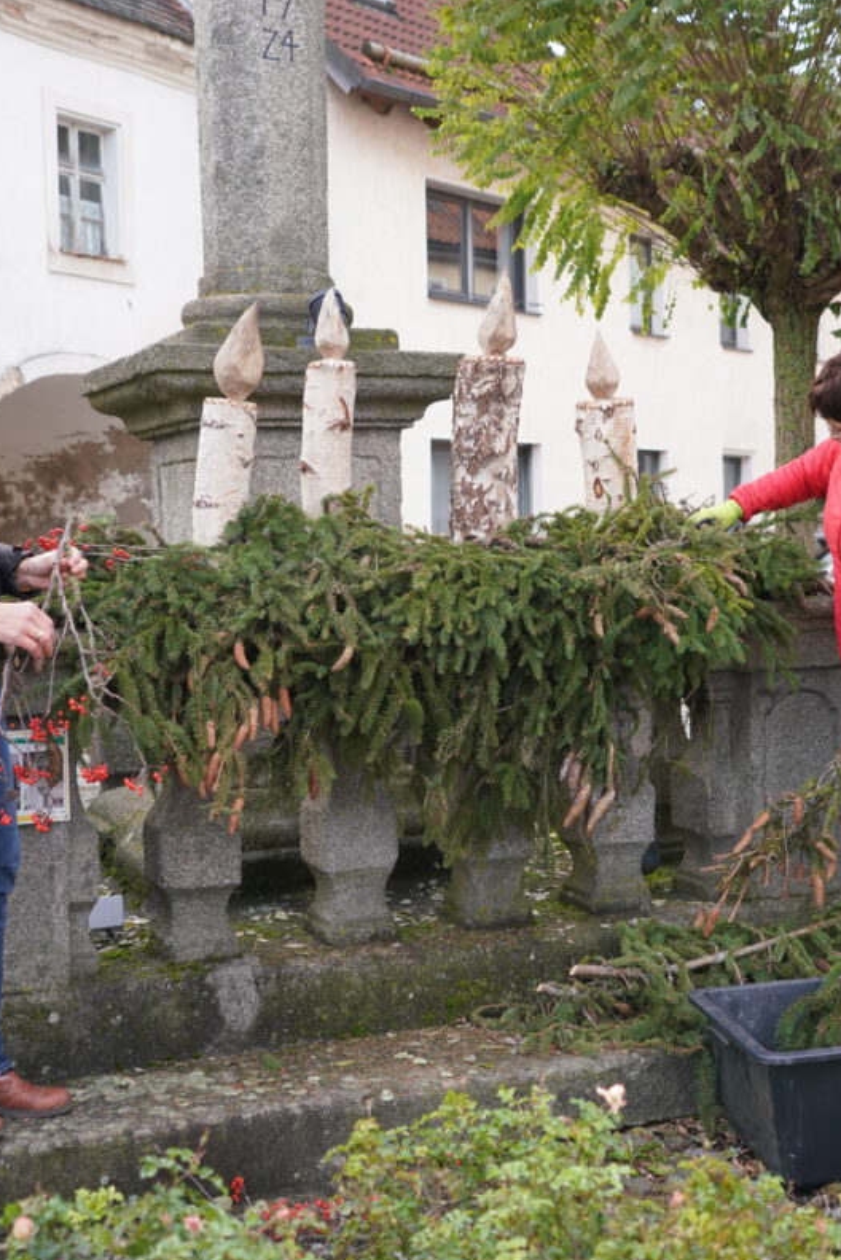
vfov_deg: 41.9
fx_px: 1645
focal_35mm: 47
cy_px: 634
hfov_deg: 28.7
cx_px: 460
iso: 500
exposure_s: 1/160
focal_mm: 31
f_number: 4
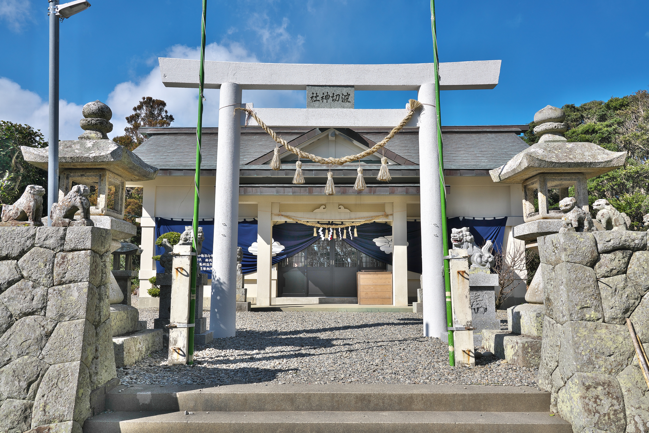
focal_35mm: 30
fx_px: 541
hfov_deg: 61.9
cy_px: 216
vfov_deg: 43.6
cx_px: 324
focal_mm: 30
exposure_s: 1/250
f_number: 11
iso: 125
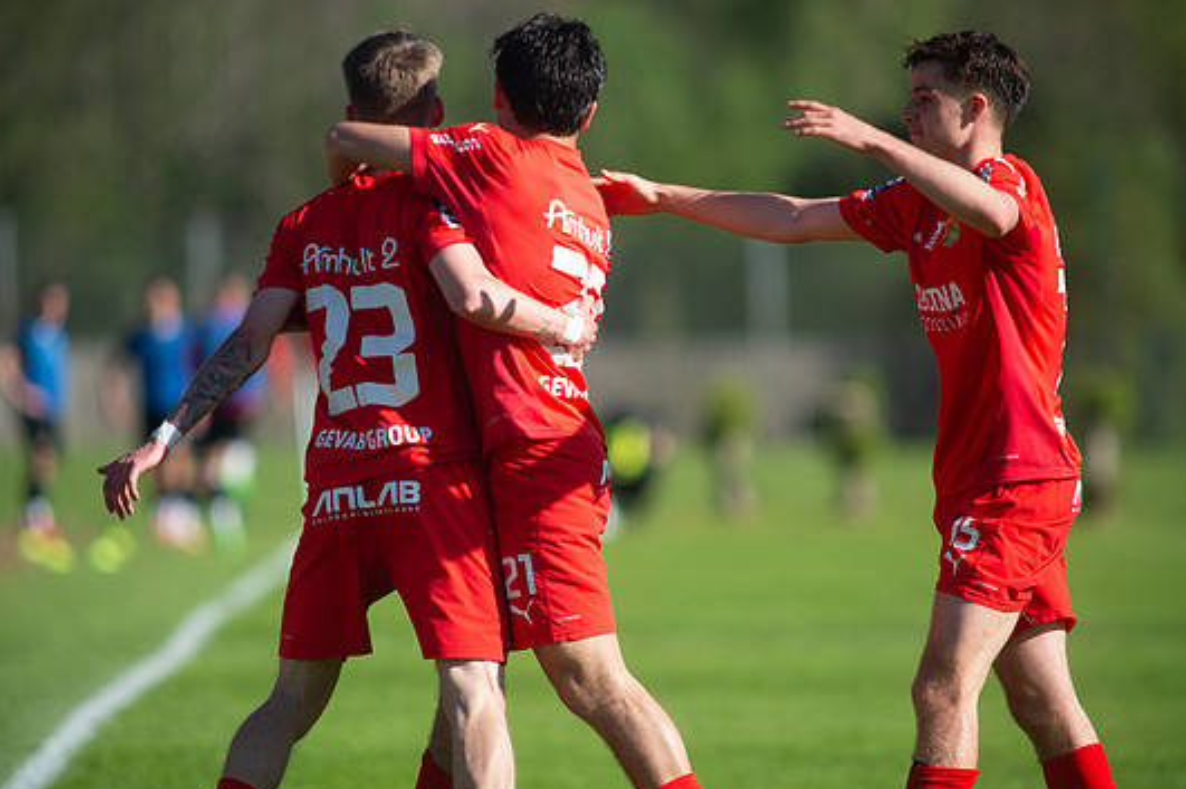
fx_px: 15305
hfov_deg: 4.4
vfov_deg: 3.0
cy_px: 393
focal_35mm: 465
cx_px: 594
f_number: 4
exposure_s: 1/1600
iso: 220
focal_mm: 420
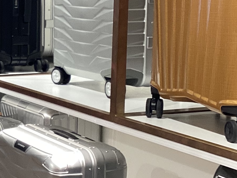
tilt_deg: -7.9
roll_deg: +0.2
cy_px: 75
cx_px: -35
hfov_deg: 16.8
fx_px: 774
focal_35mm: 113
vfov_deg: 13.1
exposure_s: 1/50
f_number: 2.4
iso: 64
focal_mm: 3.3
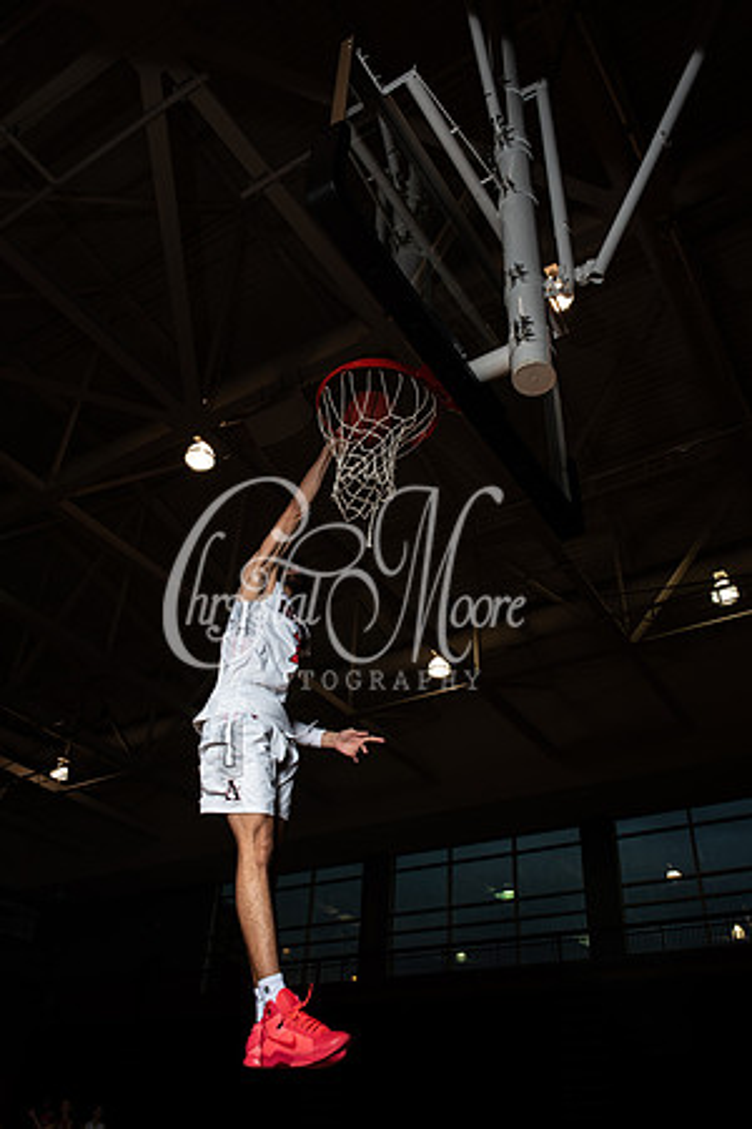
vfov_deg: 63.7
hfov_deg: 45.0
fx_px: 909
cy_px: 564
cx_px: 376
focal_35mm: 29
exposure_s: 1/200
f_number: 14
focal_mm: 29
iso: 320
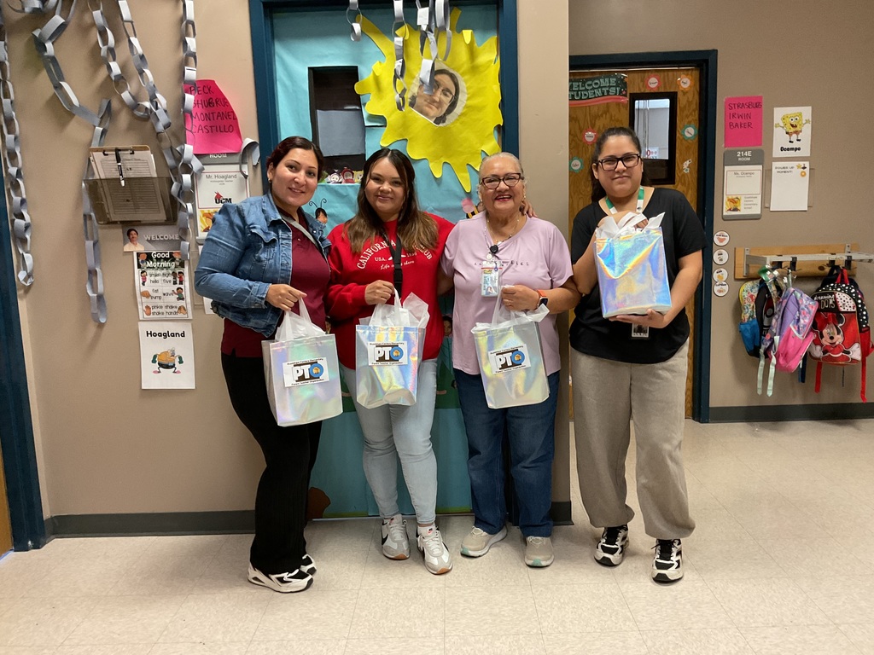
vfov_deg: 48.2
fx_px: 732
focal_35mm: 29
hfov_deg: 61.7
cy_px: 328
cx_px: 437
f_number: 1.8
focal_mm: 3
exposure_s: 1/60
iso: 160
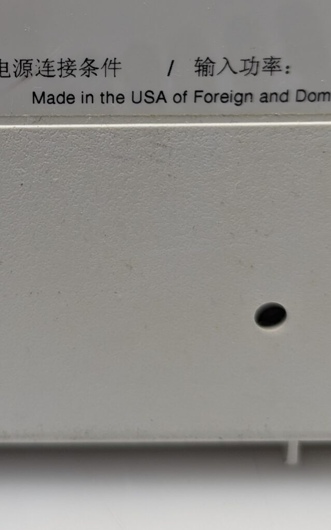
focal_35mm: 64
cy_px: 76
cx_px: 41
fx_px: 924
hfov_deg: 20.0
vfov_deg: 30.9
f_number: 1.85
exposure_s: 1/50
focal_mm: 6.81
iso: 74
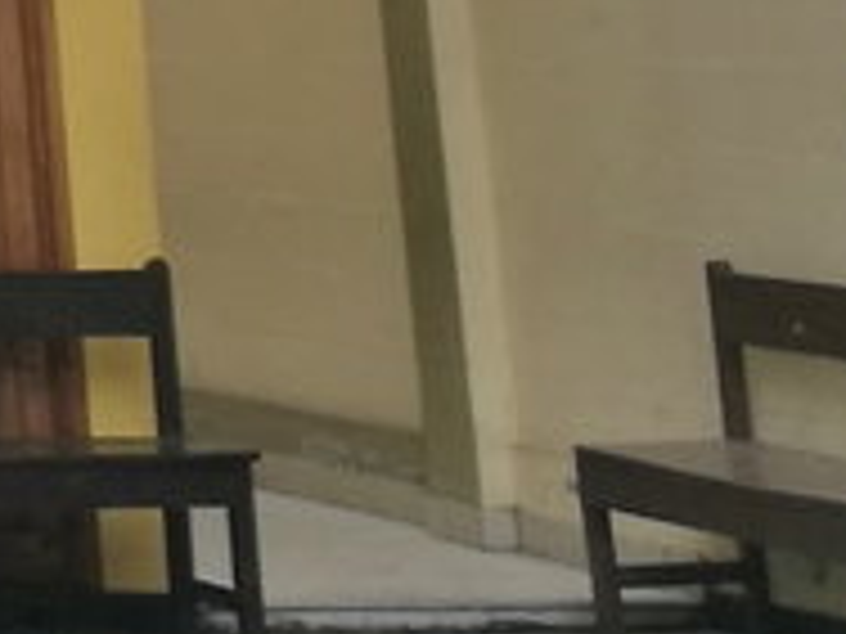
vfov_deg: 7.8
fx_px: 4204
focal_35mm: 172
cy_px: -1016
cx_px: -1570
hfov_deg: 9.4
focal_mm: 4.5
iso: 50
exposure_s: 1/617
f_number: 2.2
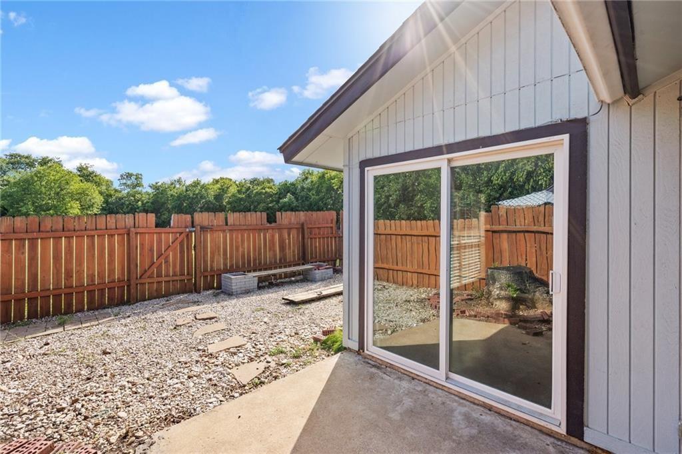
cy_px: 227
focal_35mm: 16
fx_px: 303
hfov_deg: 96.8
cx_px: 341
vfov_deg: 73.7
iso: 320
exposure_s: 1/100
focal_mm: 16
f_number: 9
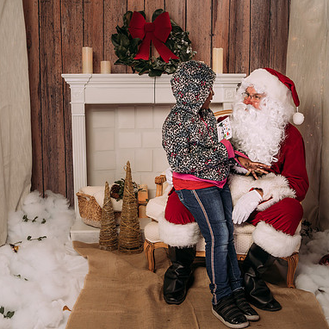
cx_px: 162
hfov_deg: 35.4
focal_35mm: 48
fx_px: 516
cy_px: 170
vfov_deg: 35.4
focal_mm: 35
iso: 100
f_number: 5
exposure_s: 1/100
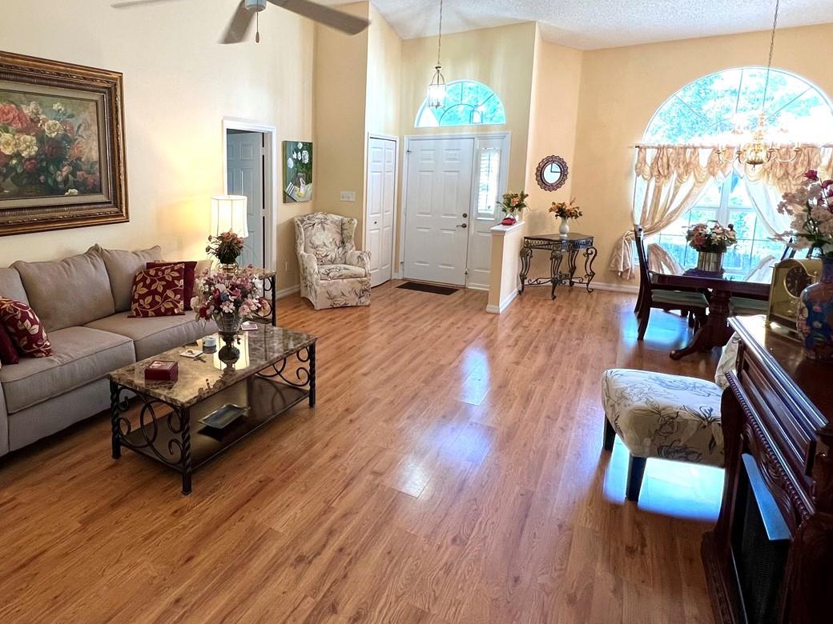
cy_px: 244
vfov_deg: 65.2
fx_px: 481
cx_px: 288
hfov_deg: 79.5
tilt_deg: -8.7
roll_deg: -0.5
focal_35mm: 20
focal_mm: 1.57
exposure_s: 1/60
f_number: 1.8
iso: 160
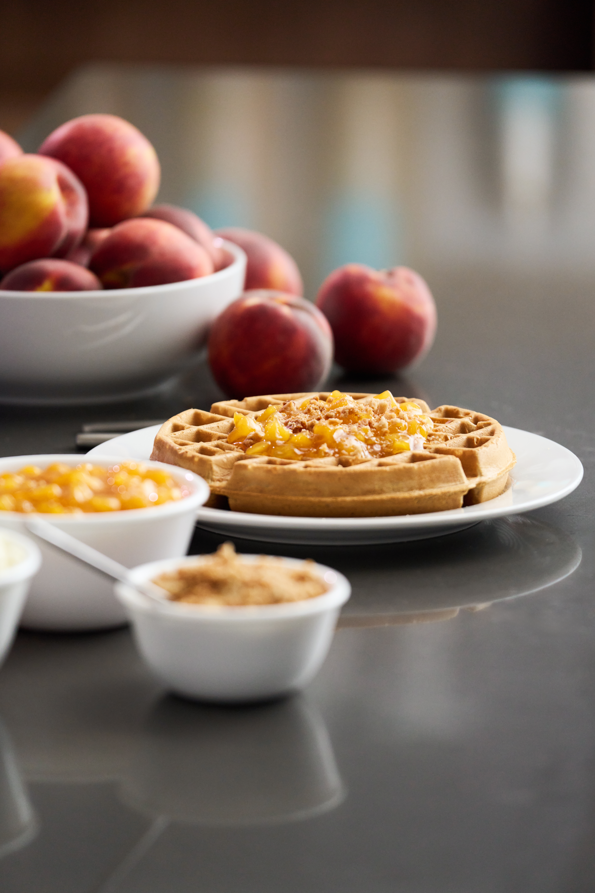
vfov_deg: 10.3
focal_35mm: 200
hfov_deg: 6.9
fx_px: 4958
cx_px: 298
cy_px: 446
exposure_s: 1/160
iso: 1600
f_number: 4
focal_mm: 200
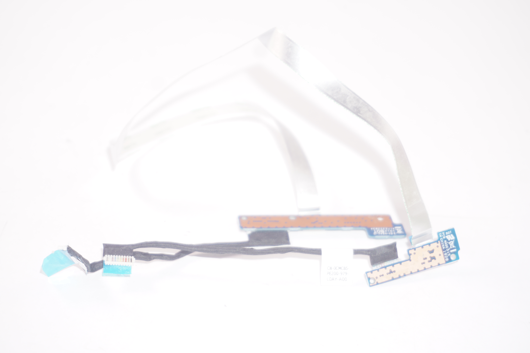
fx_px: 1103
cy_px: 176
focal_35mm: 75
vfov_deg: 18.1
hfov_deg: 27.0
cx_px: 265
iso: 100
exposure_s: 1/60
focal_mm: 50
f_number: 5.6
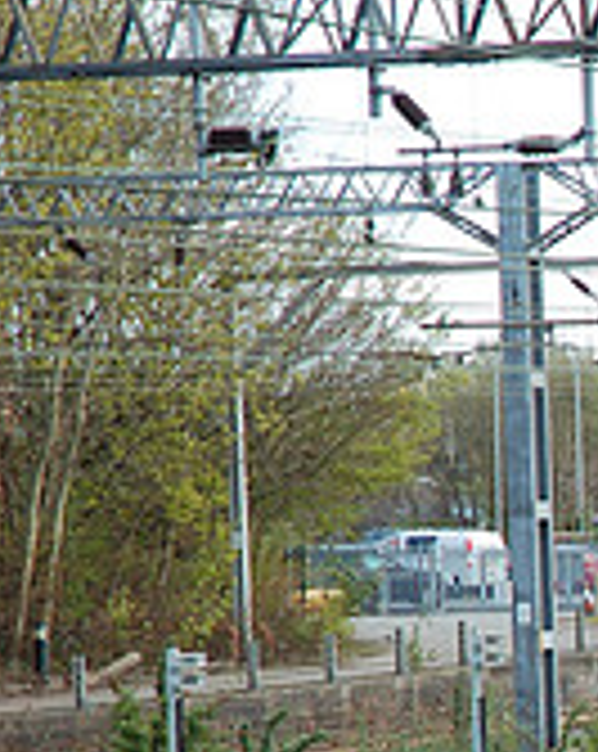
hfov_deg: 5.1
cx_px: 1299
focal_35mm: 294
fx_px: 6522
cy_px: 802
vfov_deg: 6.6
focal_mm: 60
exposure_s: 1/400
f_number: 5
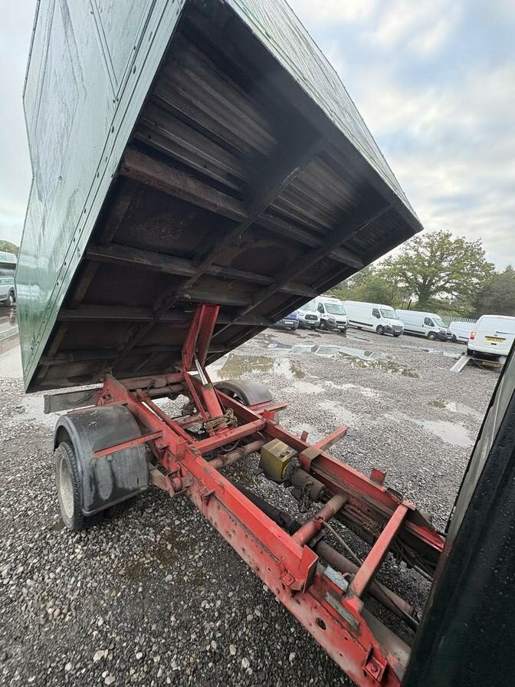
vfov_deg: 102.1
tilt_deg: -10.1
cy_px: 344
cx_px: 258
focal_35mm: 14
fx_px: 278
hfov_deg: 85.7
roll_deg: -5.8
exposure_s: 1/99
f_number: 2.2
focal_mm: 2.22
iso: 200
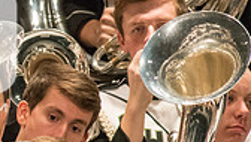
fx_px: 14434
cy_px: 55
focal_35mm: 2166
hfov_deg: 1.0
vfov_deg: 0.6
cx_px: -96
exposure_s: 1/320
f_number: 5.6
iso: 4000
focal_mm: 600
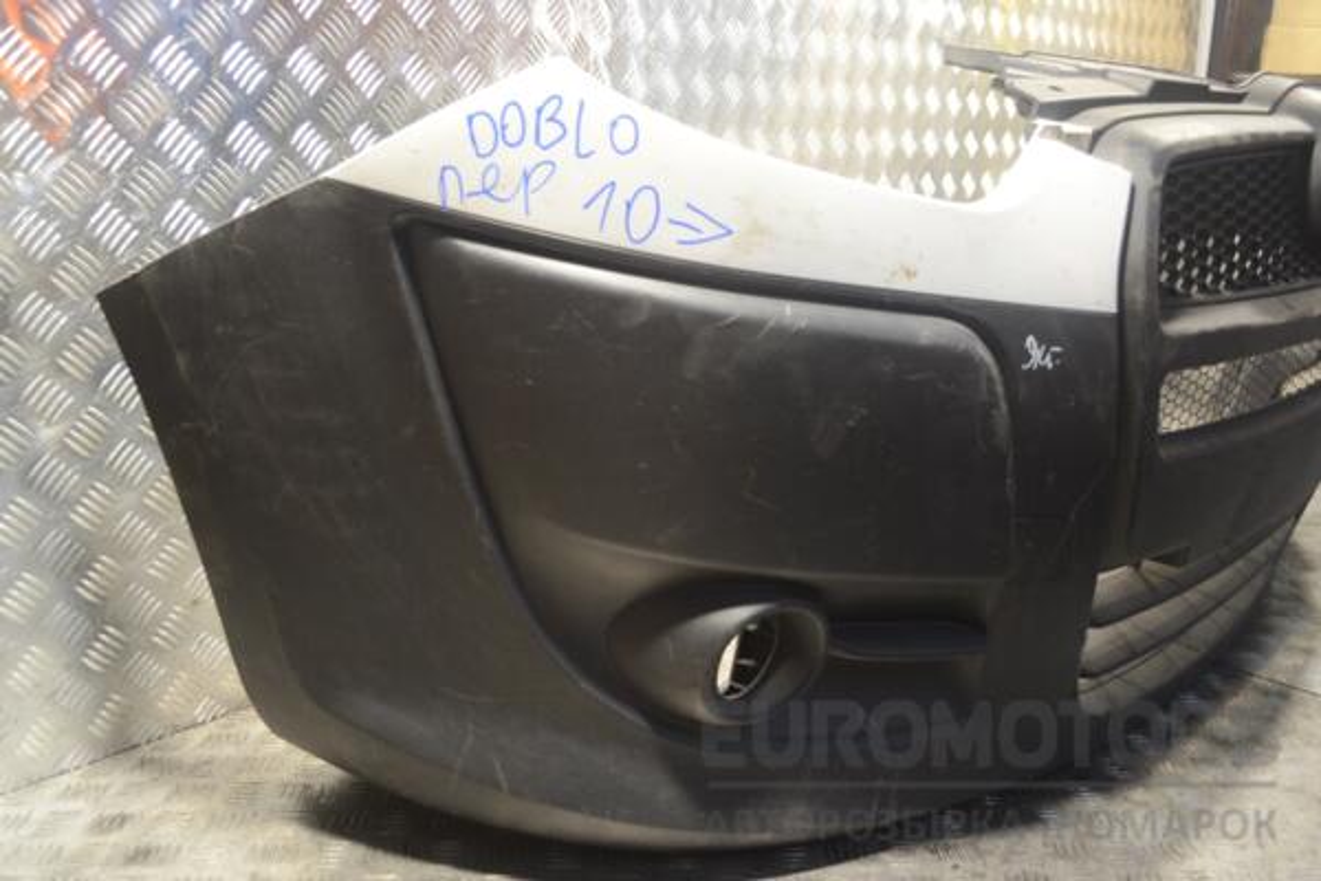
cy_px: 440
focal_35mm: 33
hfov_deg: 57.2
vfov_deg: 40.0
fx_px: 1211
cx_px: 660
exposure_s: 1/30
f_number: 4
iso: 360
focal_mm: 22
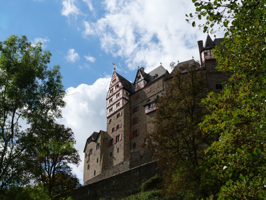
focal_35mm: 52
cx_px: 133
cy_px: 100
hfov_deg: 36.8
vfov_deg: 28.0
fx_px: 400
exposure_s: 1/400
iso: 200
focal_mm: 26
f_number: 9
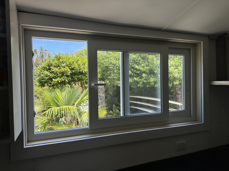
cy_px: 86
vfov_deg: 56.8
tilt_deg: -1.4
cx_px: 114
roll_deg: +1.4
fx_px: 159
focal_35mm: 24
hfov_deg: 71.6
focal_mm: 6.86
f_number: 1.78
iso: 80
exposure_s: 1/1453
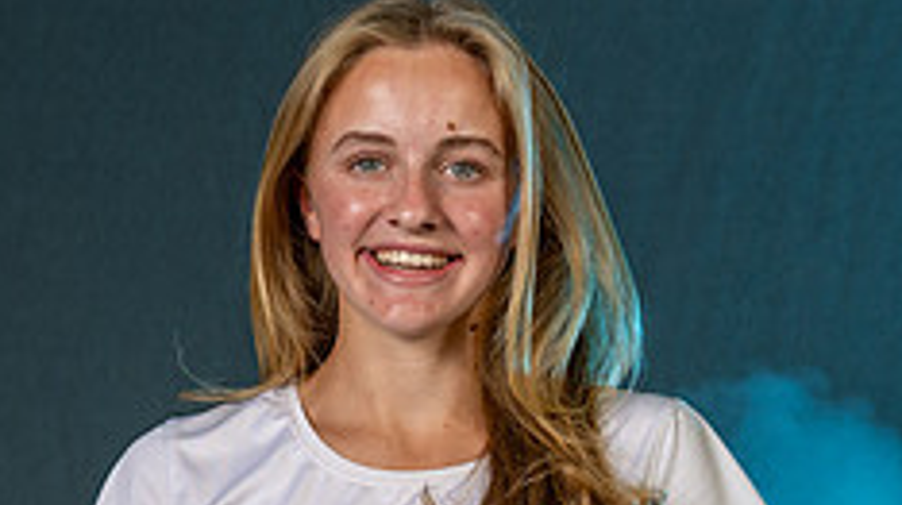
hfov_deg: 5.9
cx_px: 547
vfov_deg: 3.3
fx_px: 8792
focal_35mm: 368
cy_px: 831
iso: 80
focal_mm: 85
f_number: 5.6
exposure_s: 1/200
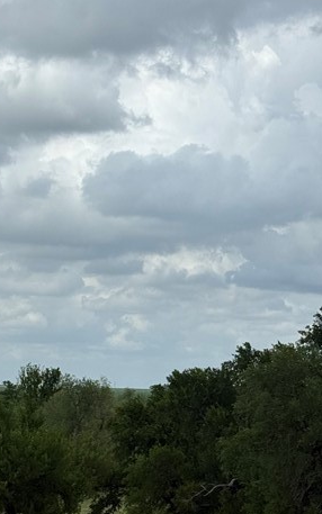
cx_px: 200
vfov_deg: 18.1
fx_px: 1599
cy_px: 413
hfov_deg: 11.5
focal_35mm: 114
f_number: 1.78
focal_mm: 6.76
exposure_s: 1/9901
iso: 64
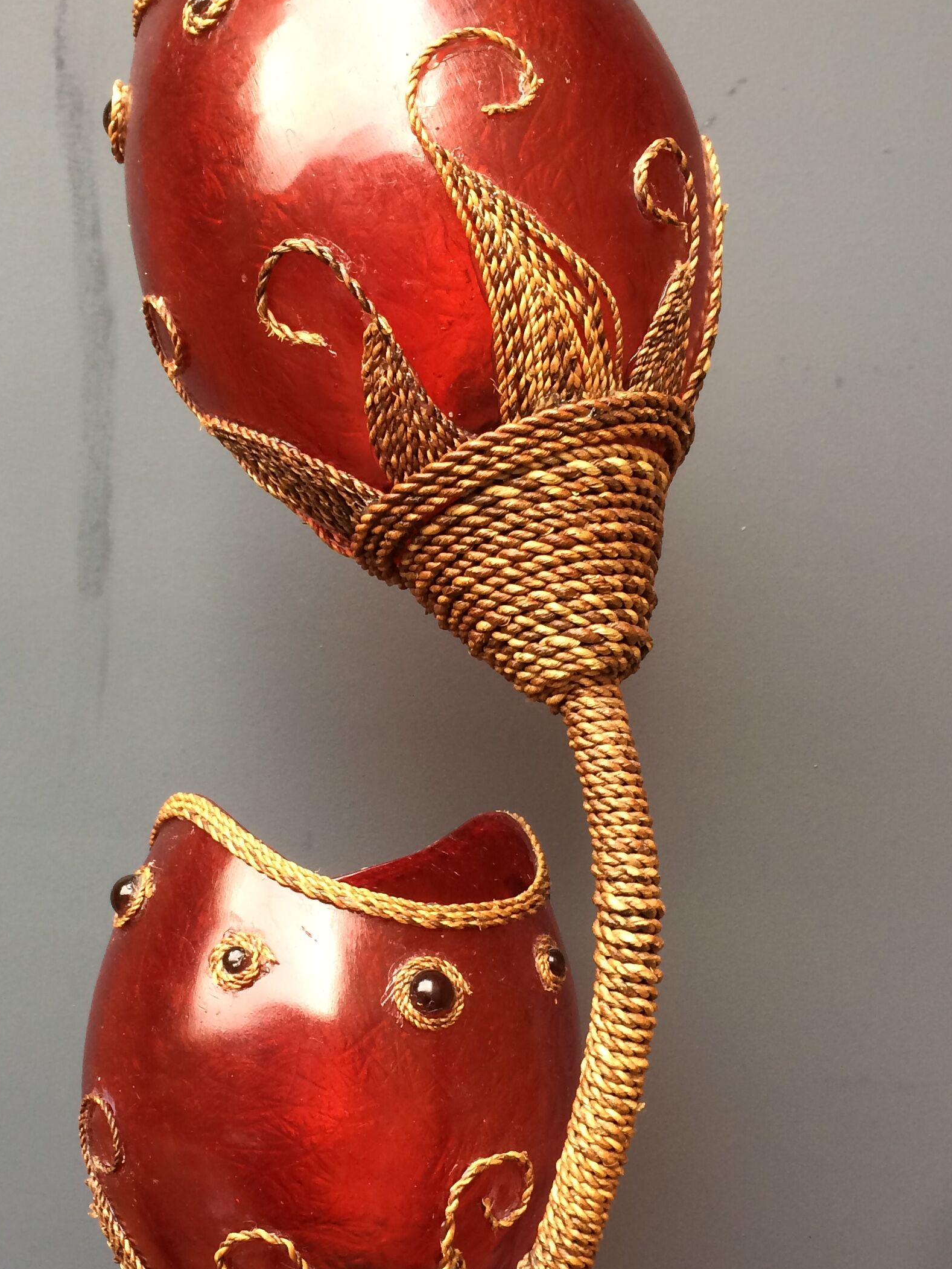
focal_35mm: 45
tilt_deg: -11.9
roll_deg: -3.8
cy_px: 776
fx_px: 1650
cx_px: 343
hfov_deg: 32.0
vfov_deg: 41.8
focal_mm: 4.15
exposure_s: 1/33
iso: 50
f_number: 2.2
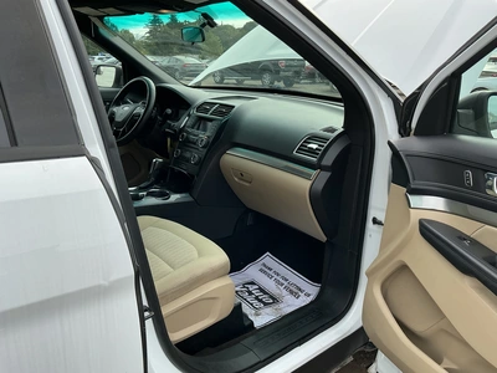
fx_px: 402
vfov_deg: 49.7
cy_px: 186
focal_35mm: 28
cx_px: 248
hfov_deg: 63.4
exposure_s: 1/446
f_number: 1.8
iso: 25
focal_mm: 3
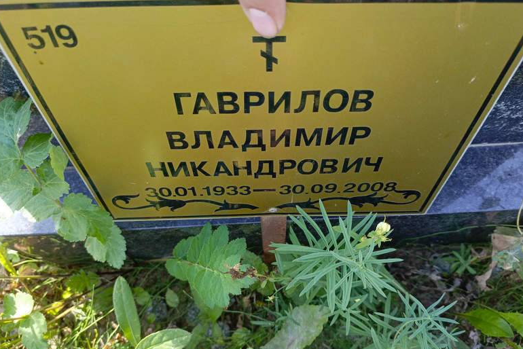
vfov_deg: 48.0
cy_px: 182
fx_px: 392
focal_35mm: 27
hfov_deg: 67.4
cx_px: 264
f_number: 1.69
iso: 166
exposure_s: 1/100
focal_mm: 4.76
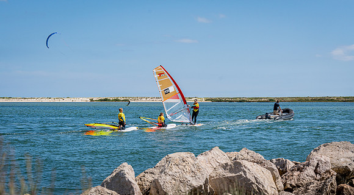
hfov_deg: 27.6
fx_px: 720
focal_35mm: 77
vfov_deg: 15.4
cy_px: 98
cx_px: 171
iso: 320
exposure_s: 1/2000
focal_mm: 70
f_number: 8
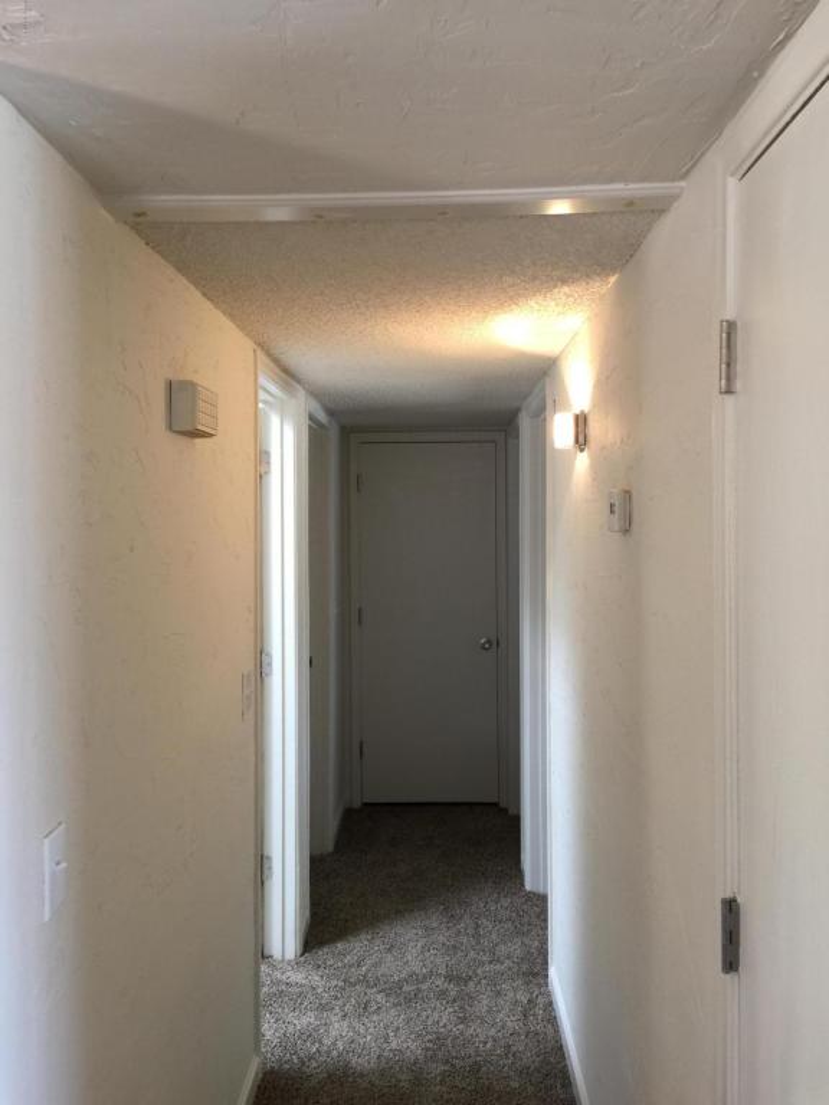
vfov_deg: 61.7
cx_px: 414
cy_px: 552
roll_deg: +0.0
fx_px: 926
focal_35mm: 29
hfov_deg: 48.2
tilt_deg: +1.3
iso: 32
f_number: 2.2
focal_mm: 4.15
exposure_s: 1/15
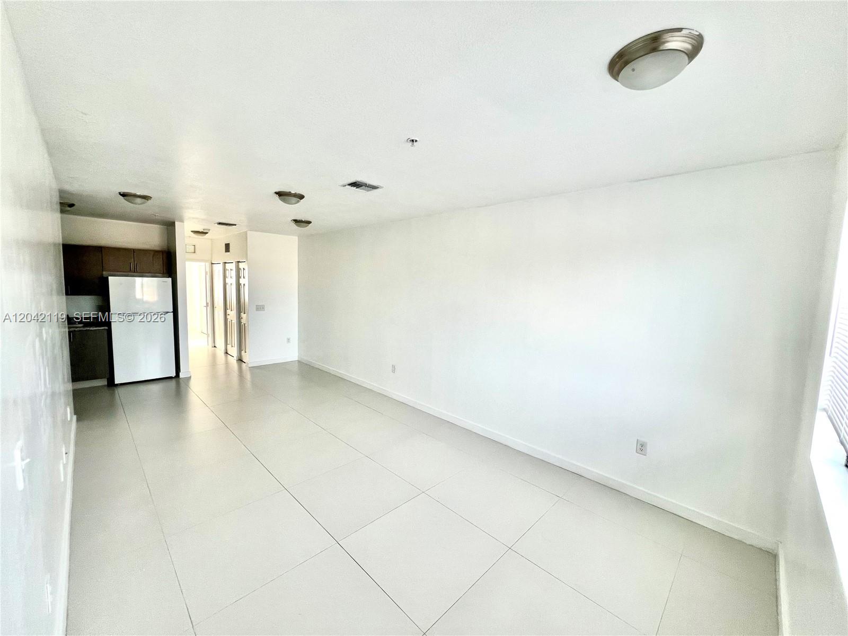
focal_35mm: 13
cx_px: 424
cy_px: 318
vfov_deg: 89.9
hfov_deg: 106.2
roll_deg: -2.0
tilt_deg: -6.0
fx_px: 318
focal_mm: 1.57
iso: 64
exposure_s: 1/99
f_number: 1.8
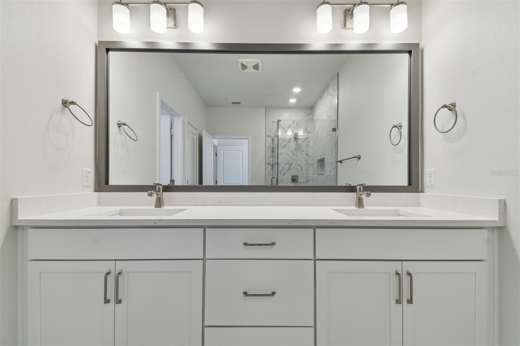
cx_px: 260
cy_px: 173
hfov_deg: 100.4
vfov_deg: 77.3
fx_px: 217
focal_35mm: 15
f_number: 8
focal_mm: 10
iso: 100
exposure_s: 1/6
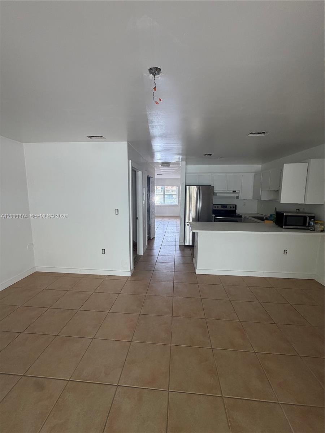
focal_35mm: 14
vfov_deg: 102.1
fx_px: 175
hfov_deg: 85.7
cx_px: 162
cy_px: 216
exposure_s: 1/121
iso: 100
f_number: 2.2
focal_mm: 2.22
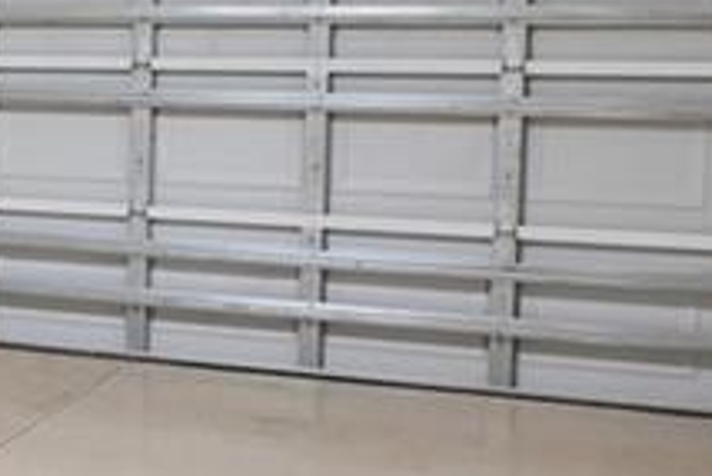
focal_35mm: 86
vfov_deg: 15.9
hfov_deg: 20.2
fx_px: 1702
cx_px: -363
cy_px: 163
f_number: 3.5
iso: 500
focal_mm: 12
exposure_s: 1/20
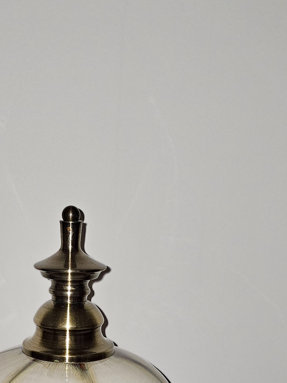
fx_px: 597
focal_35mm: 54
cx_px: 64
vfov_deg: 34.0
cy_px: 329
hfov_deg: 26.6
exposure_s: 1/60
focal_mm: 6.3
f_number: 1.7
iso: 640
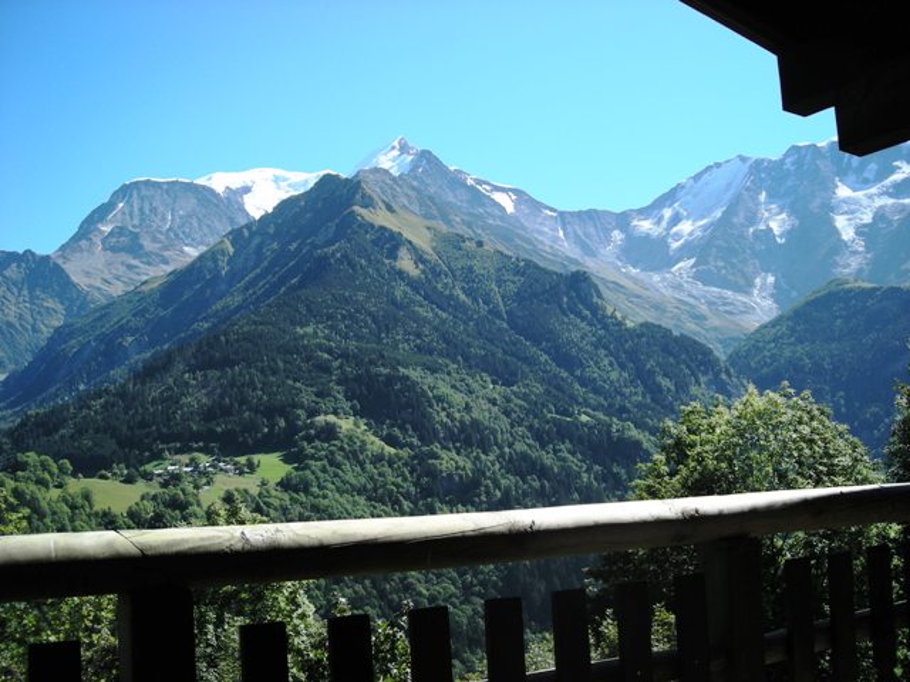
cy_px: 341
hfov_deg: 49.0
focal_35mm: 38
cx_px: 455
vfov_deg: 37.7
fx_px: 999
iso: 50
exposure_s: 1/425
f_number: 3.2
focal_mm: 6.3
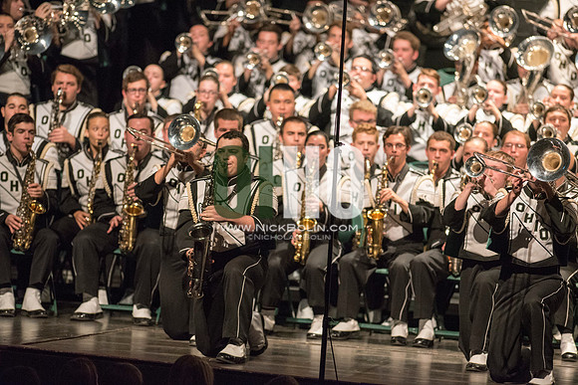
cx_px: 289
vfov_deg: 4.6
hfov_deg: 6.9
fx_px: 4818
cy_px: 192
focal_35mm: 300
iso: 4000
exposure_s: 1/500
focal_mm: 300
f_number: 2.8
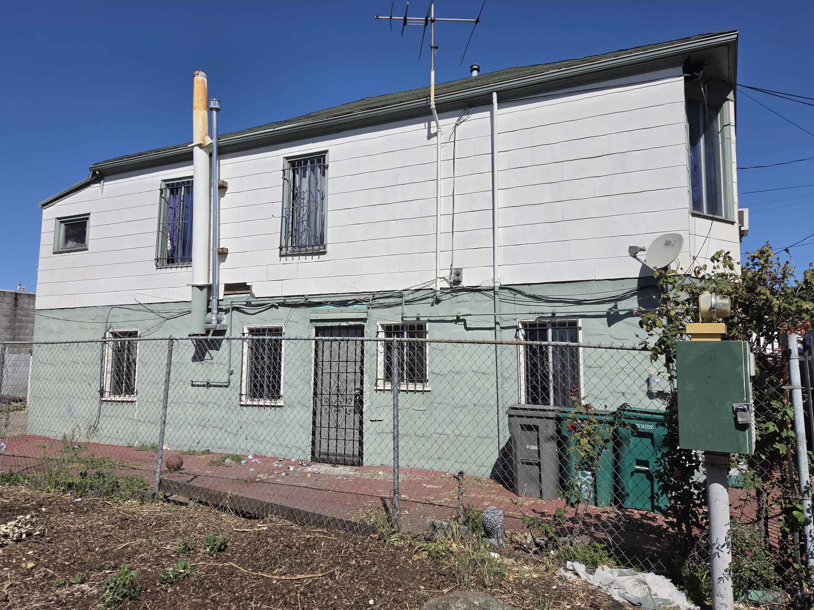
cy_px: 298
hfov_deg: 67.3
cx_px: 390
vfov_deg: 53.1
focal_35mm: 26
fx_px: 611
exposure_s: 1/7734
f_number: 1.8
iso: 64
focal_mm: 5.4
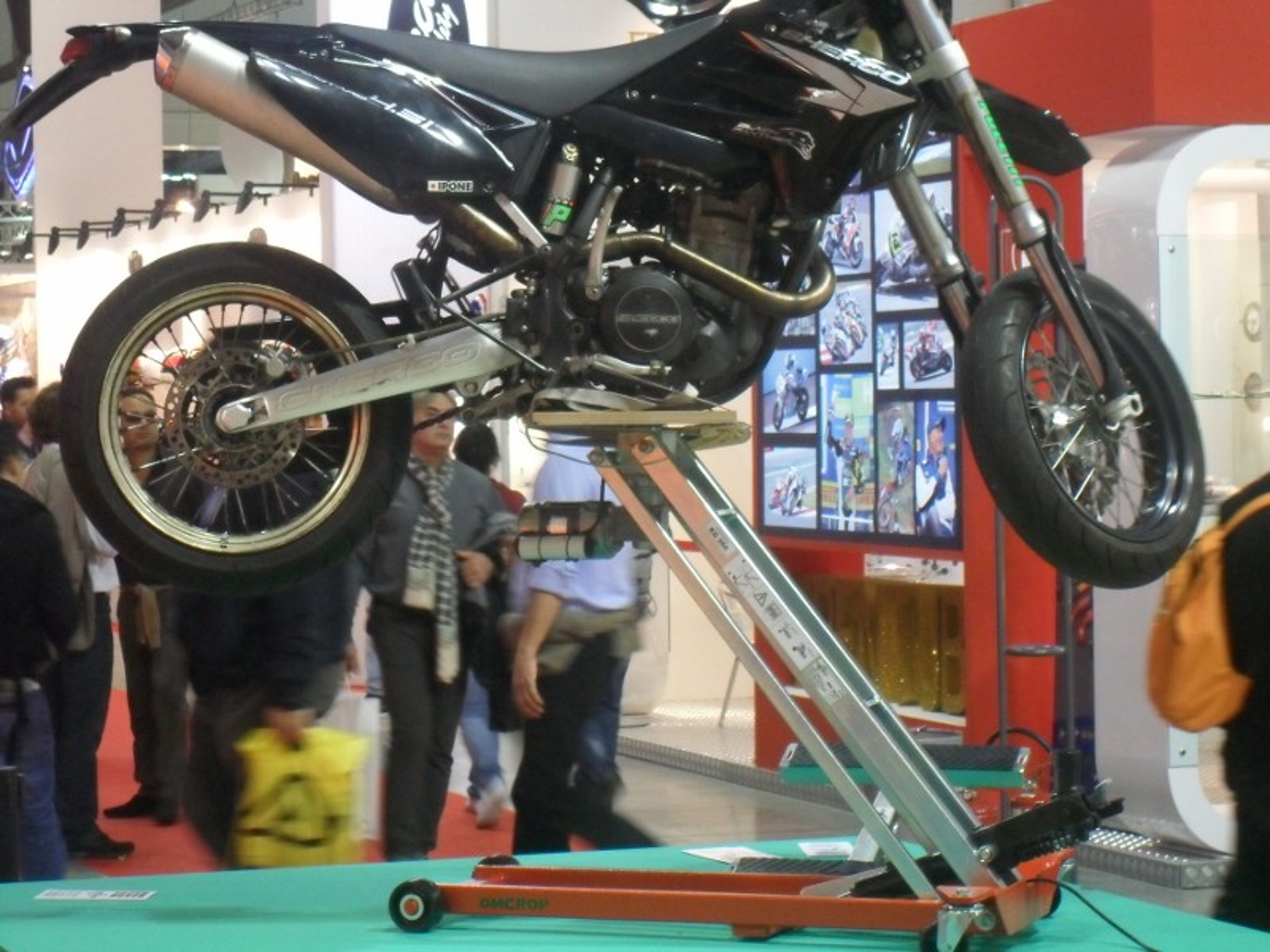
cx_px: 635
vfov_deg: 14.1
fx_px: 3852
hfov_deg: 18.7
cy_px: 476
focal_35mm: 105
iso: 400
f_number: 5.2
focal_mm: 18.6
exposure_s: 1/20
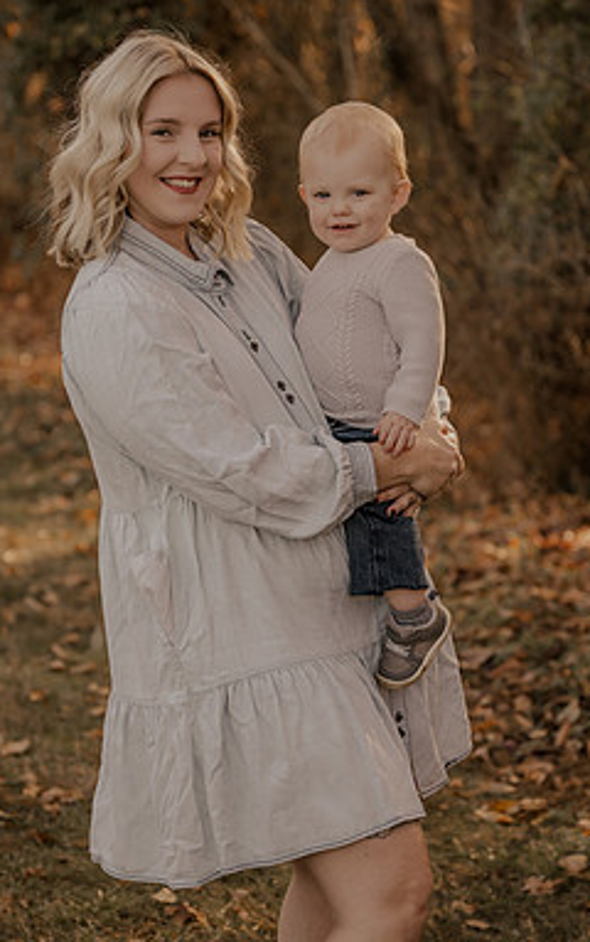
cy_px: 473
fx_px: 2773
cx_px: 278
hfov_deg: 12.1
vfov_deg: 19.3
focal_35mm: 108
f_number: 2.8
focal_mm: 70
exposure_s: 1/320
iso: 200
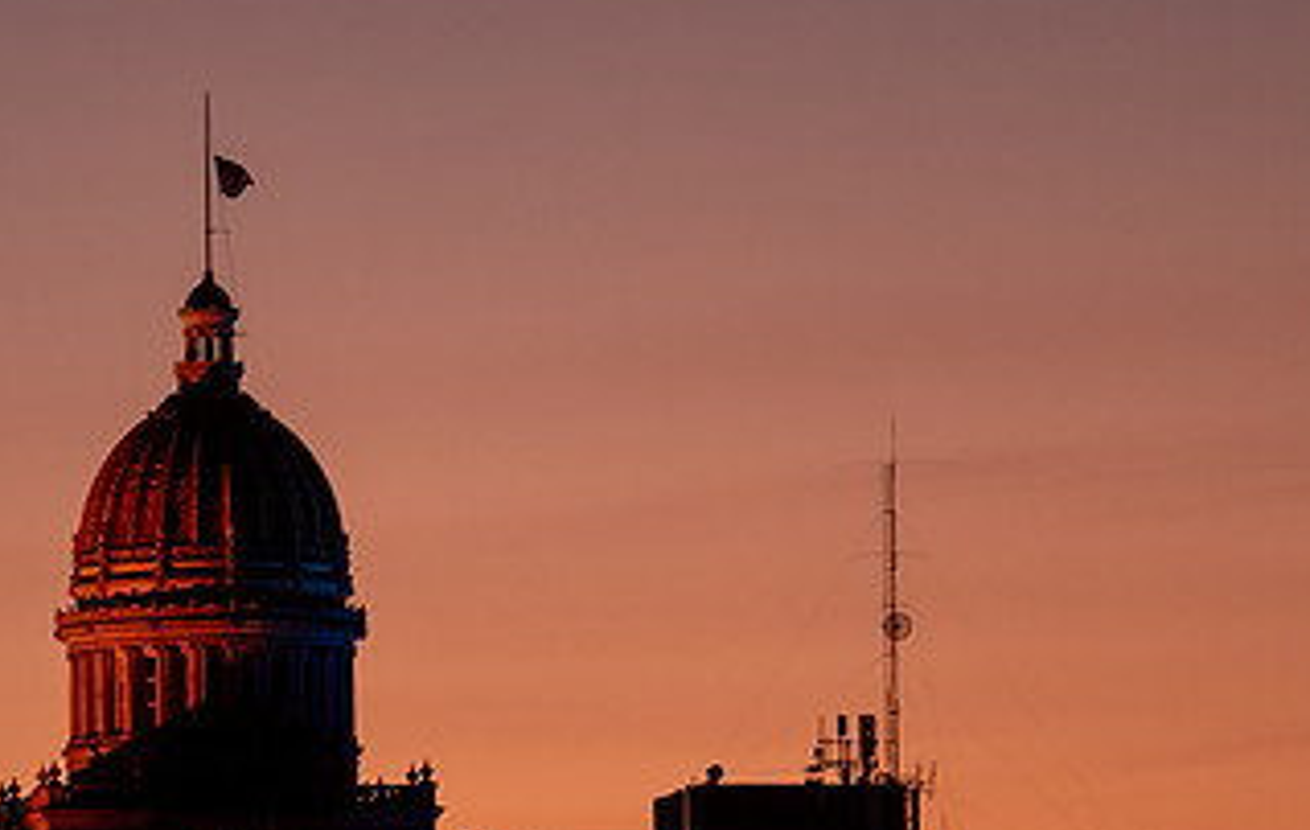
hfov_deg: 4.7
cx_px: 386
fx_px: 15875
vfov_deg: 3.0
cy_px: 513
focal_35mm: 443
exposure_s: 1/50
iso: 640
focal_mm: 100
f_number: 4
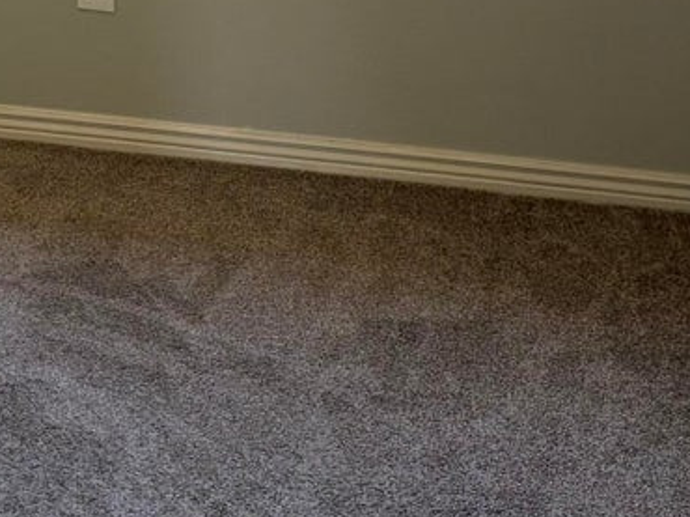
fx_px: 1912
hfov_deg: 20.1
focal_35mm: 96
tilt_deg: -17.6
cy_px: 6
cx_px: 87
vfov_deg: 15.1
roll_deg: +0.8
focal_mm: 5.96
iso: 125
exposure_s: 1/60
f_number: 1.6
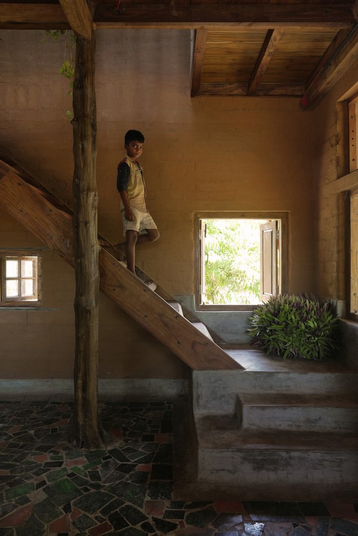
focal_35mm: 24
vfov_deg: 73.7
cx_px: 179
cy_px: 268
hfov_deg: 53.1
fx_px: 358
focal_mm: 24
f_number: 4
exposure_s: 1/80
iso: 500
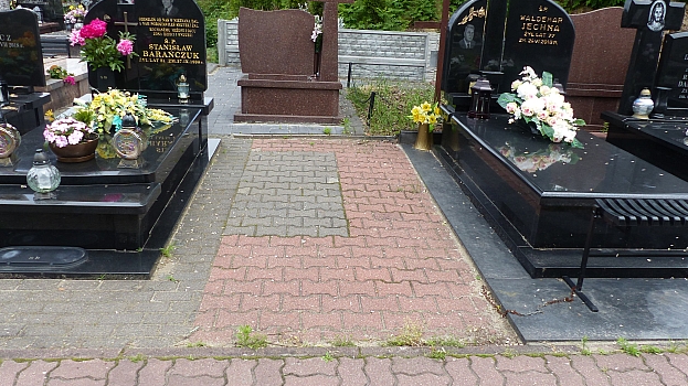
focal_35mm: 28
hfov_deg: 67.9
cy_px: 167
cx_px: 348
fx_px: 511
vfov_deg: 41.4
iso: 100
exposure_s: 1/320
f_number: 4
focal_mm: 4.5
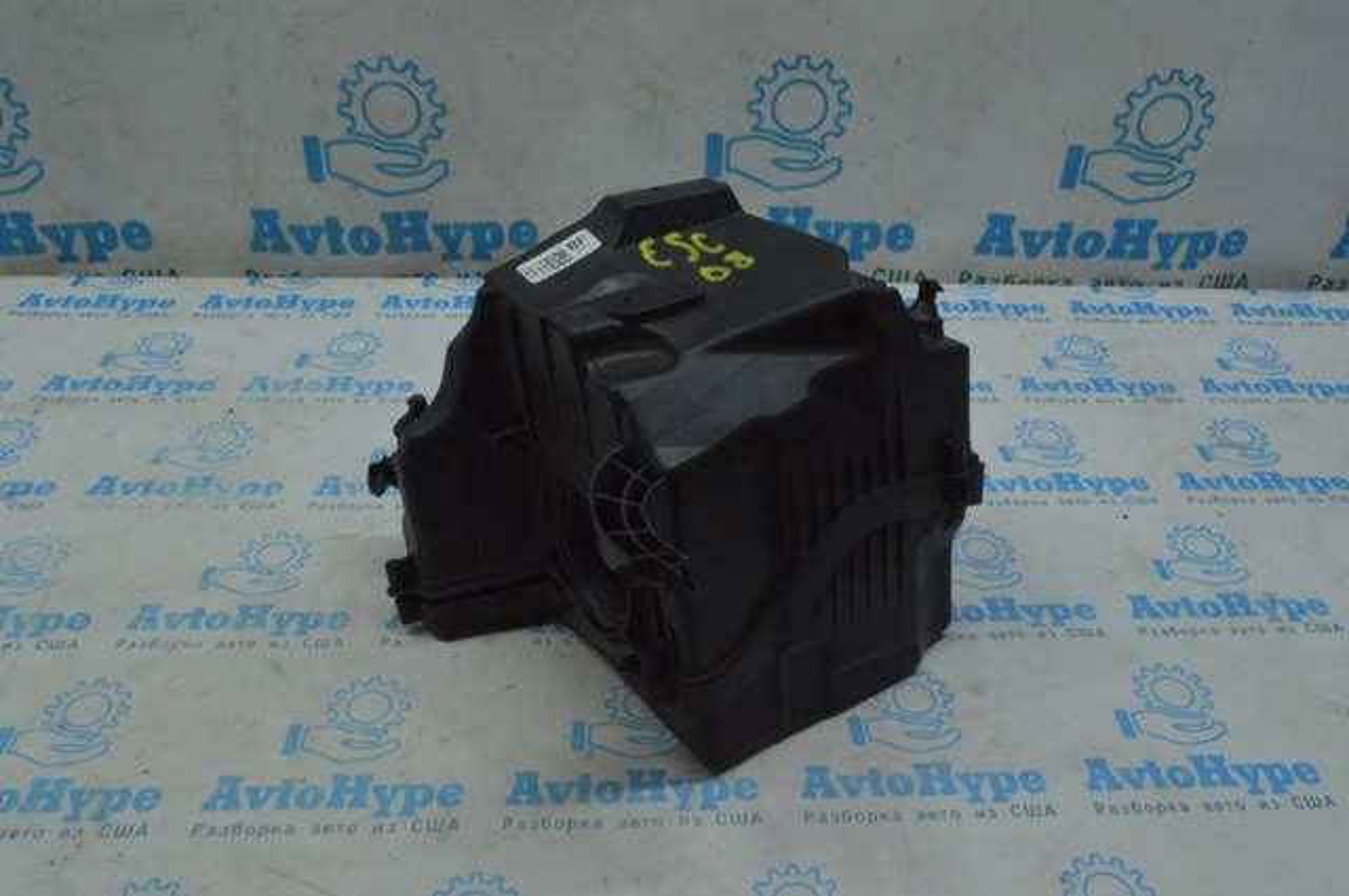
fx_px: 1123
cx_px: 674
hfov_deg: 62.0
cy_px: 448
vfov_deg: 43.5
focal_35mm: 30
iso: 3200
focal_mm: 20
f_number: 25
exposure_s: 1/40
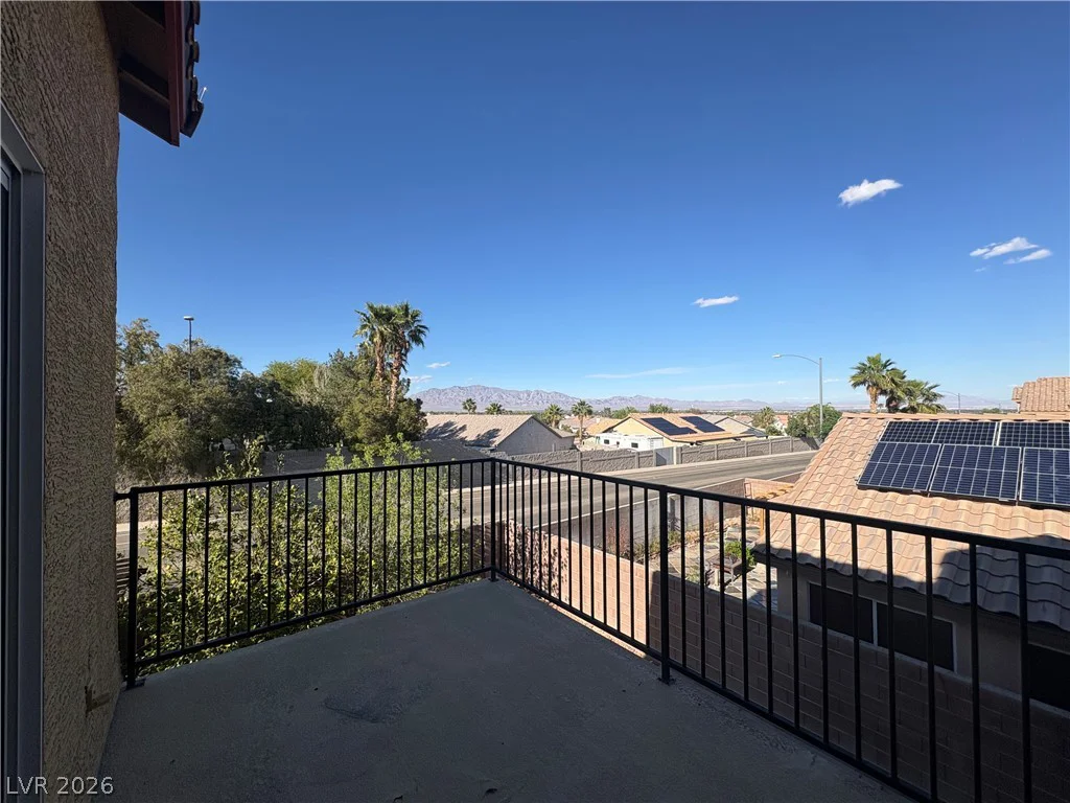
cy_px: 402
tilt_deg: +0.8
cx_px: 535
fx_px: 433
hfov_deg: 102.1
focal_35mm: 14
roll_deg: +1.6
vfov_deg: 85.7
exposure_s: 1/2342
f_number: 2.2
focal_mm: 2.22
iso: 50
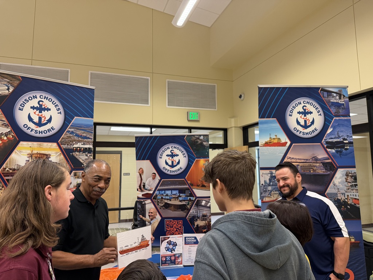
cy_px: 140
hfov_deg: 71.6
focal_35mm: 24
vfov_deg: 56.8
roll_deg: -0.9
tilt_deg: +6.5
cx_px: 186
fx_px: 259
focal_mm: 6.76
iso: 320
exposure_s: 1/120
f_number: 1.78
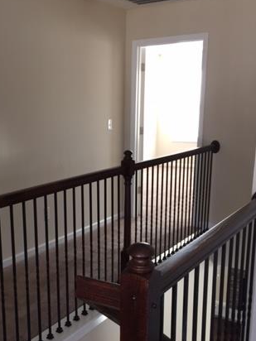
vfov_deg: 41.8
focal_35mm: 45
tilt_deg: -12.3
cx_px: 70
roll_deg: +0.5
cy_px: 214
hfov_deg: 31.7
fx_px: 444
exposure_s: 1/30
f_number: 2.2
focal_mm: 4.15
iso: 80
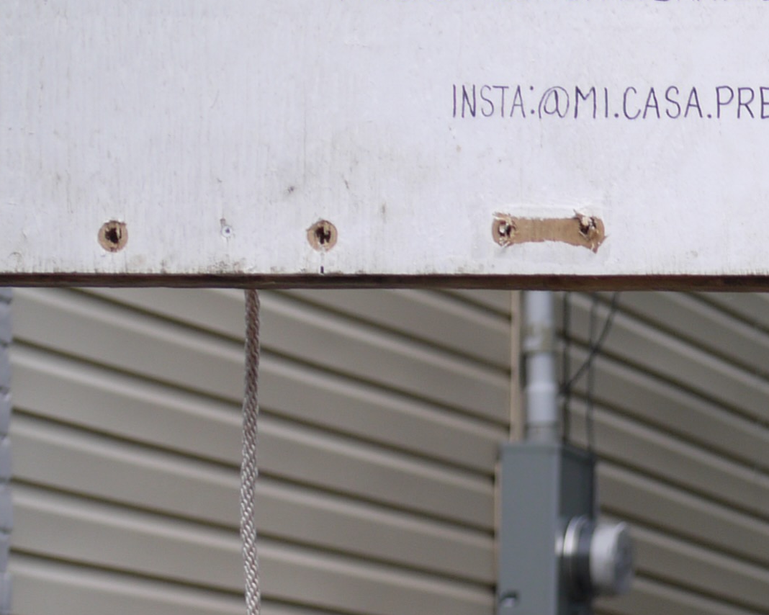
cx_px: 1430
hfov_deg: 7.3
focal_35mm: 256
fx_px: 5825
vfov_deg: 6.0
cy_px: 845
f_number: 3.2
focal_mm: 35
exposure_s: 1/500
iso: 100
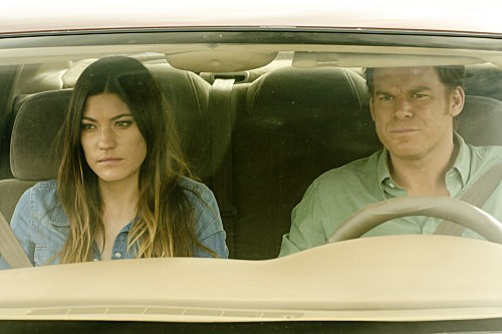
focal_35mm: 188
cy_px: 167
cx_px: 251
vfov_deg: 7.3
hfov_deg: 11.0
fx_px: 2614
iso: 1250
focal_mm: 125
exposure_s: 1/125
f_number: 8
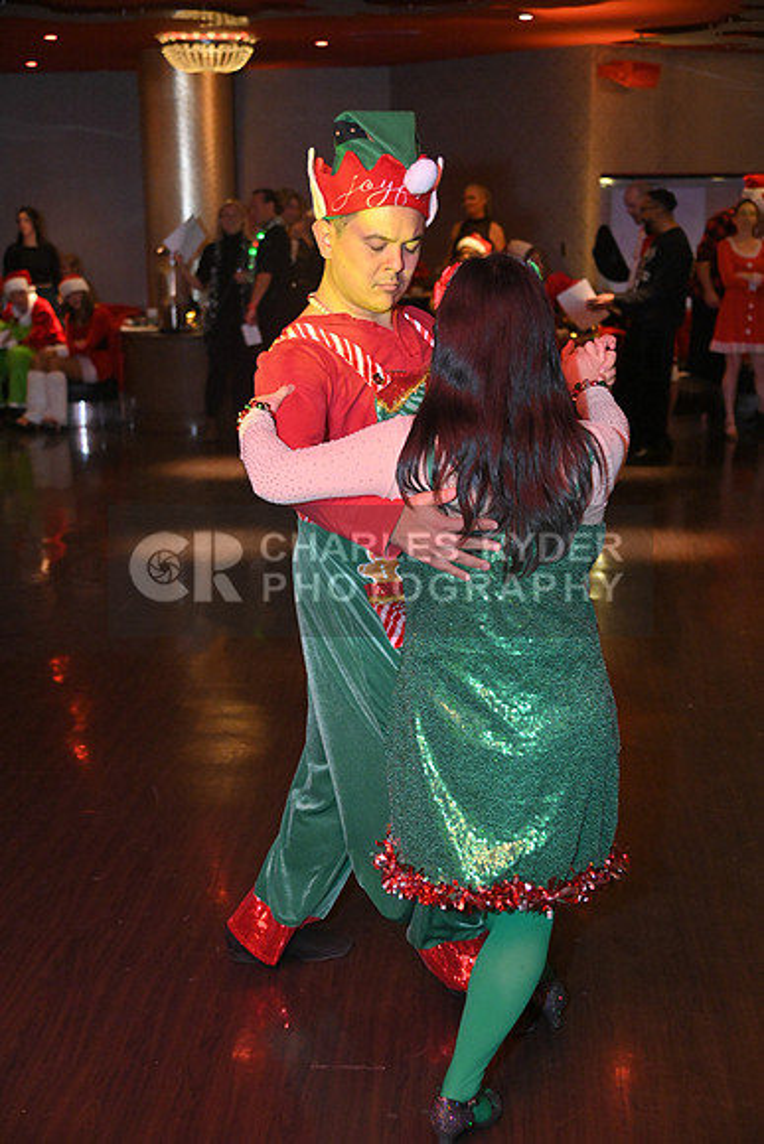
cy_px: 572
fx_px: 1591
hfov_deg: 27.0
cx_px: 382
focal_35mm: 50
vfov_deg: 39.6
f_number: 4
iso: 4000
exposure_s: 1/100
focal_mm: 50
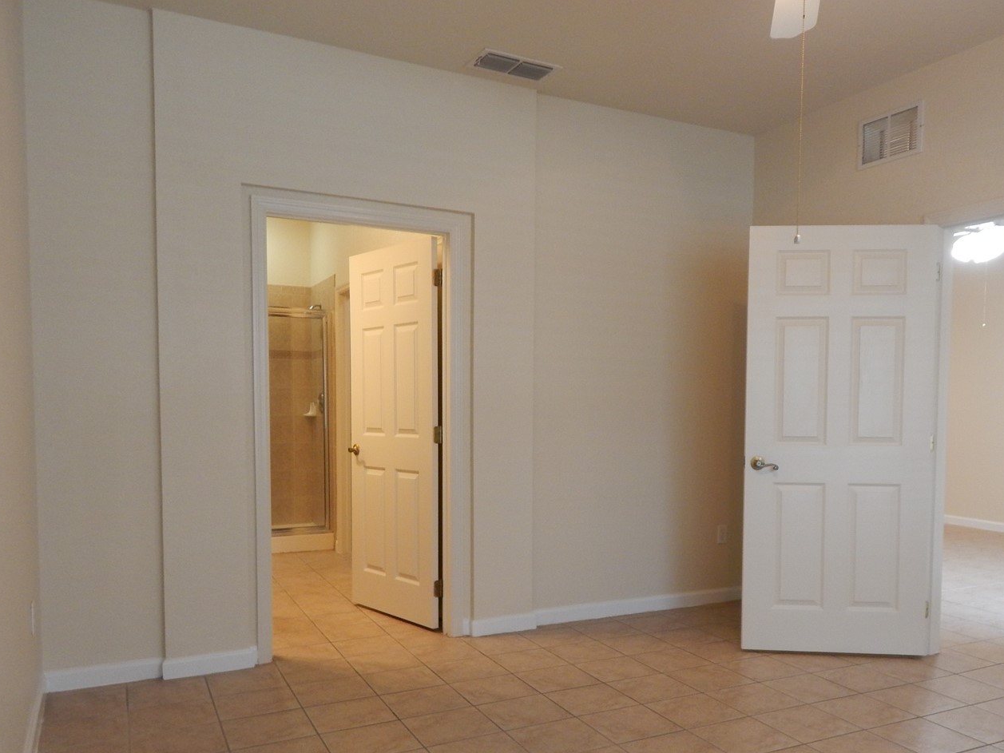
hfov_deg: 63.1
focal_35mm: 28
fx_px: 812
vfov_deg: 49.3
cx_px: 581
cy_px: 466
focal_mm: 4
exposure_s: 1/25
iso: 200
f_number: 3
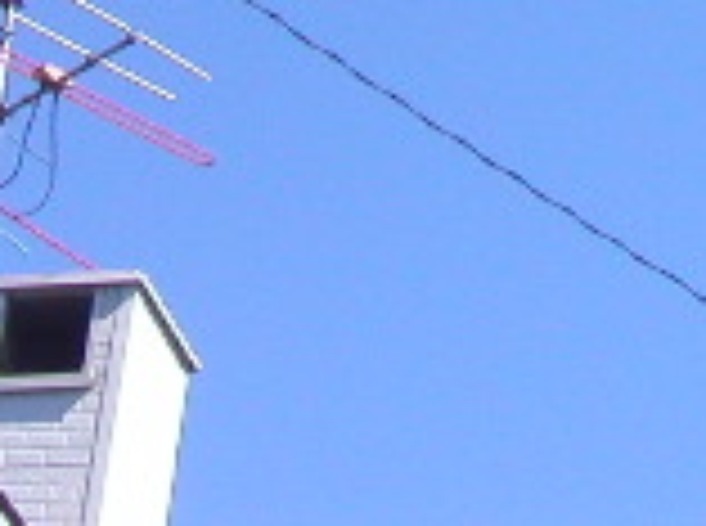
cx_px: 1338
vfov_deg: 6.6
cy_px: -901
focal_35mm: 207
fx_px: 4212
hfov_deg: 9.1
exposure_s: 1/250
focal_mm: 7.8
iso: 100
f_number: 6.7
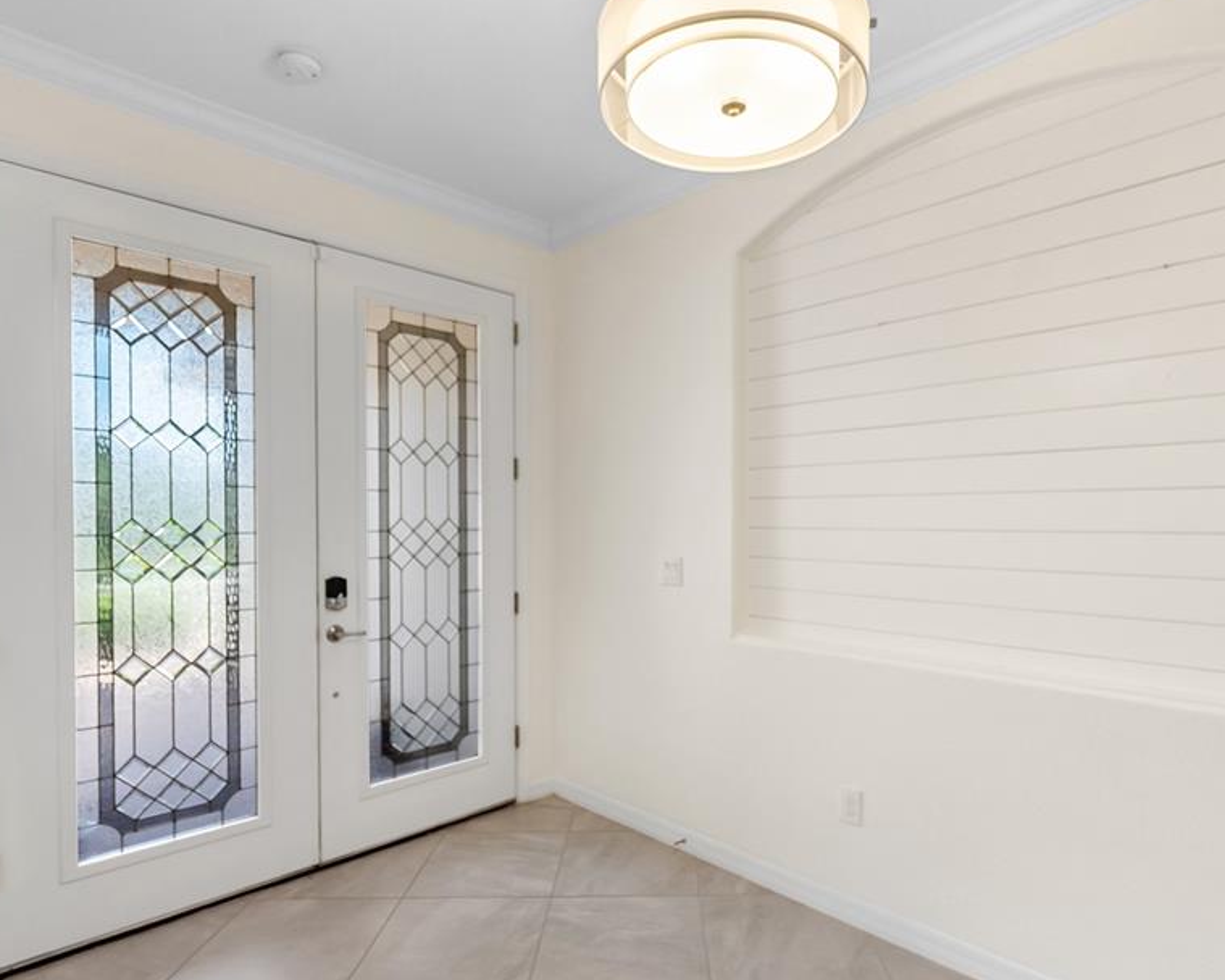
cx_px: 658
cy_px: 527
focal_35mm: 19
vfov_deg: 70.7
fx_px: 689
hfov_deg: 83.2
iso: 1250
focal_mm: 10
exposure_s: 1/250
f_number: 4.5
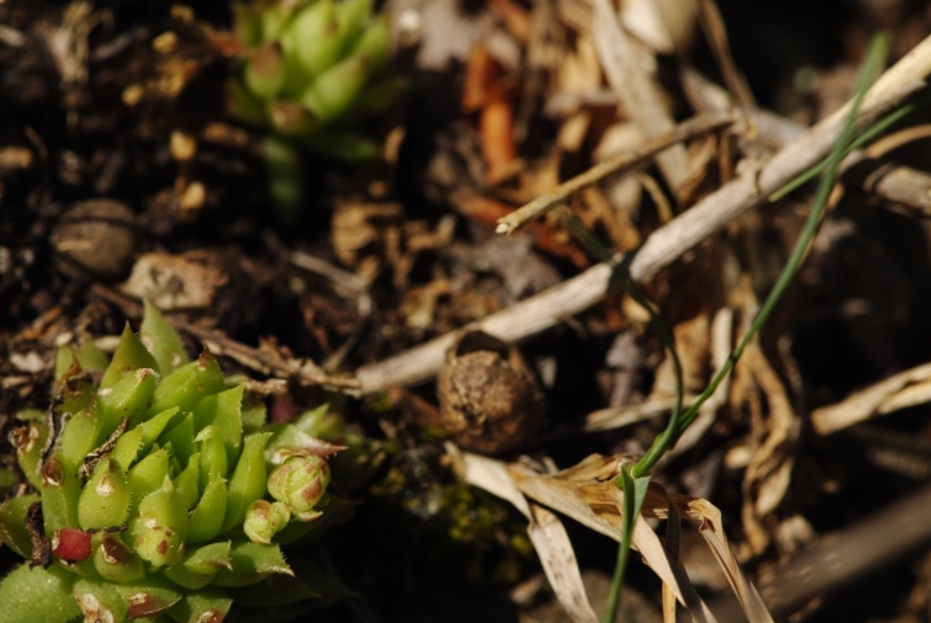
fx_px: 4134
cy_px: 341
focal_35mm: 160
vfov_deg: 8.6
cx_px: 443
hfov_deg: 12.8
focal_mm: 85
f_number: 10
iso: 100
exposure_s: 1/250
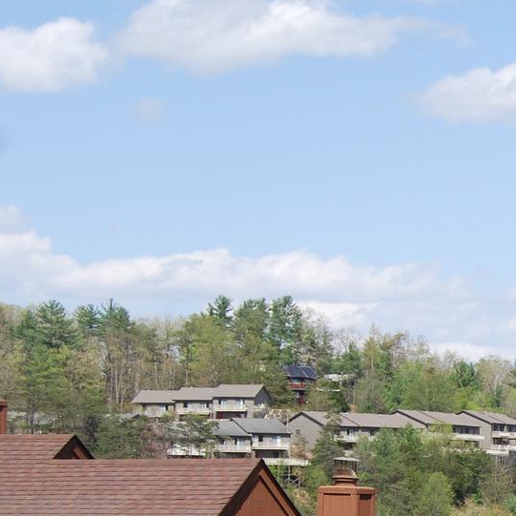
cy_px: 493
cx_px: 841
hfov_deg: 11.4
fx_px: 2445
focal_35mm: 145
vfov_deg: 11.9
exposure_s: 1/250
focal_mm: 30
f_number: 8
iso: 100
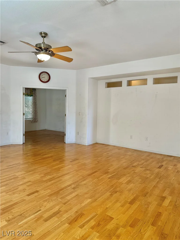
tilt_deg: -2.8
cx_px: 90
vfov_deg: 71.6
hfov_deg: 56.8
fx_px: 166
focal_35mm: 24
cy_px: 120
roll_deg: -2.0
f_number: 1.78
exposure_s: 1/120
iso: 160
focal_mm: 6.86
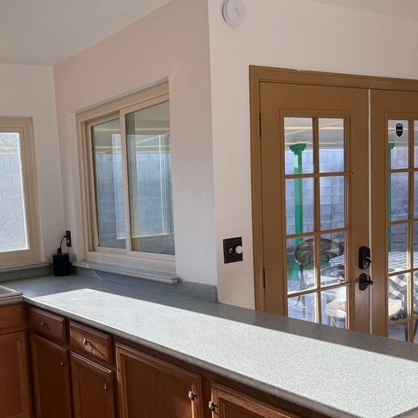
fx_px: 519
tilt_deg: -6.3
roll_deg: +3.3
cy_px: 256
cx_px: 94
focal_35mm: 38
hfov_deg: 42.2
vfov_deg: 43.6
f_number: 1.78
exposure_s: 1/992
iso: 200
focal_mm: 6.76
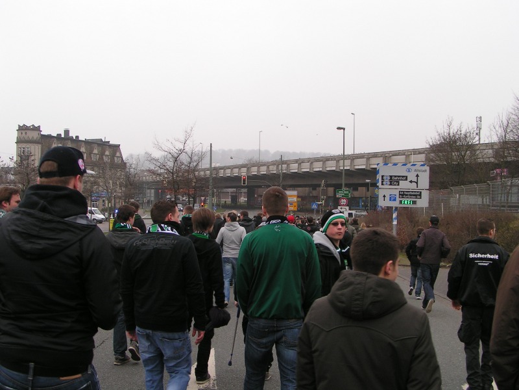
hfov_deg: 49.0
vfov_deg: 37.7
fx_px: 570
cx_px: 260
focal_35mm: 38
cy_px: 195
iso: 50
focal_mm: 5.8
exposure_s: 1/125
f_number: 5.6
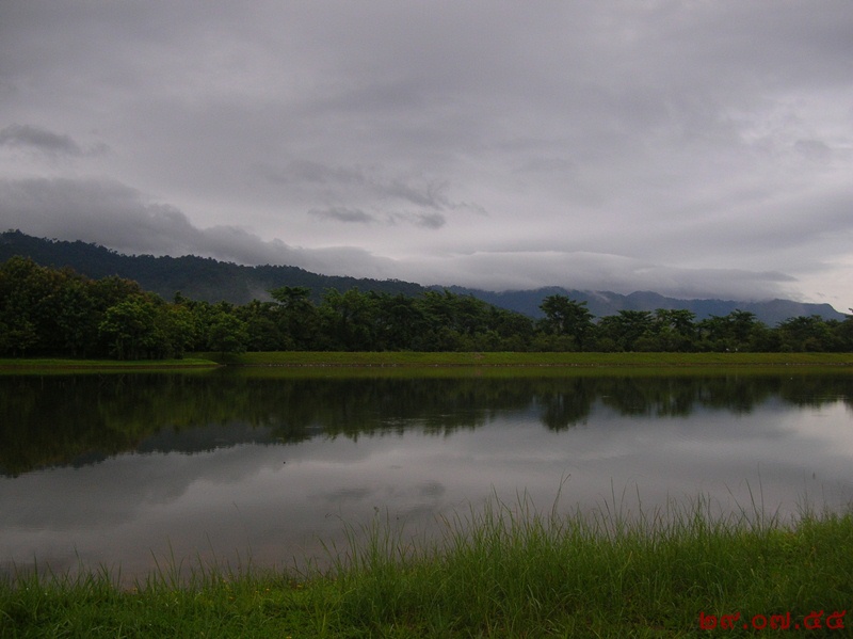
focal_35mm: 35
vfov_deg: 40.7
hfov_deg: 52.7
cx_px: 426
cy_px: 320
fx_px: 862
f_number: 2.8
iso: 56
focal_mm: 5.8
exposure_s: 1/30
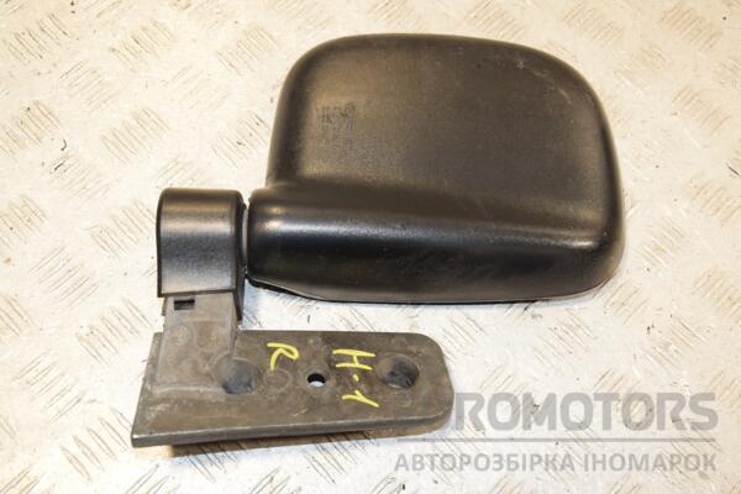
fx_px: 988
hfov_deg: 41.1
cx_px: 370
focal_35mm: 48
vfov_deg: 28.1
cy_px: 247
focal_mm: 32
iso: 800
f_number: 7.1
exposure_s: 1/200
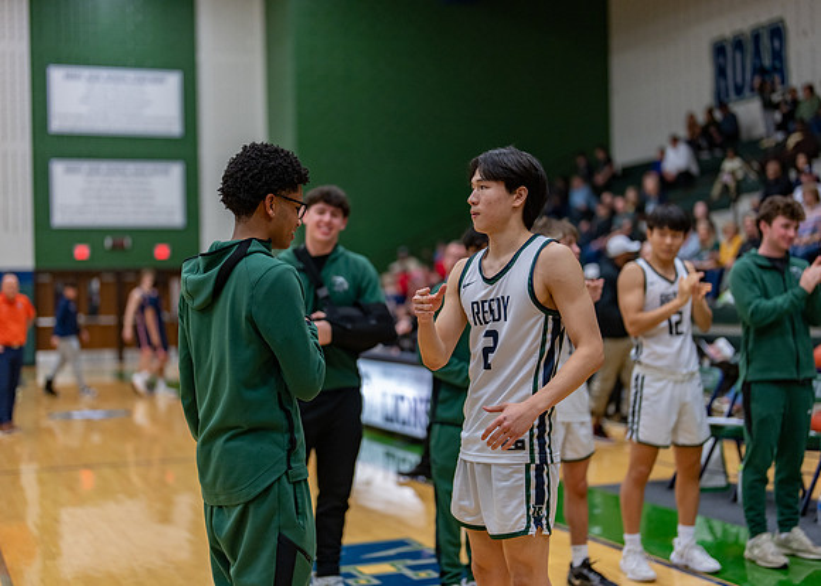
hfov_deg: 37.2
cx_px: 410
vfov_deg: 27.0
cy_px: 293
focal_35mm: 52
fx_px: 1221
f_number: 1.2
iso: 800
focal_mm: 50
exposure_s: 1/1000
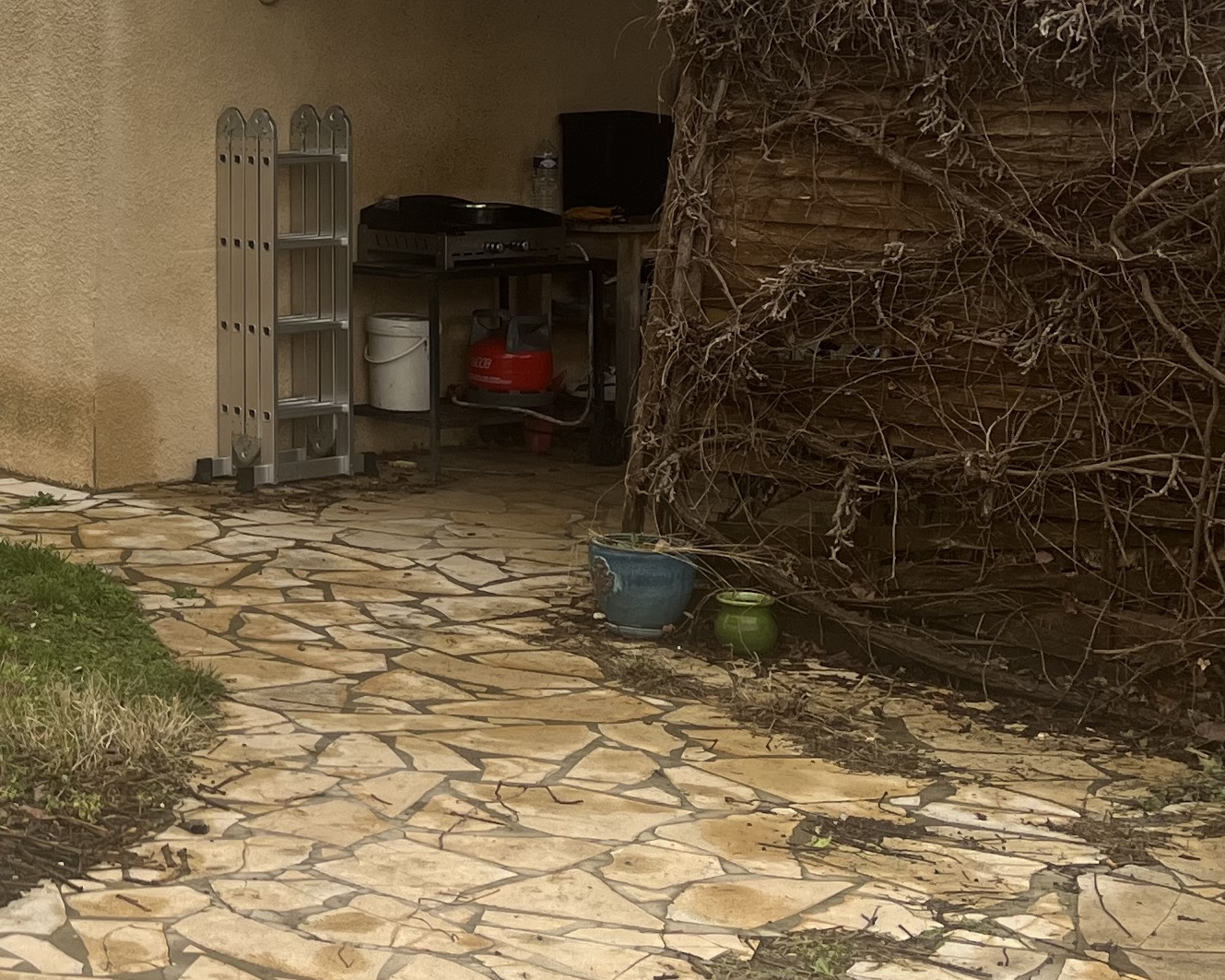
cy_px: 36
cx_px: -329
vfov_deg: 19.4
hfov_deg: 22.4
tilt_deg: -0.9
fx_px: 2791
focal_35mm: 77
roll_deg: -1.0
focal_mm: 5.1
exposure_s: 1/348
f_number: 1.6
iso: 50
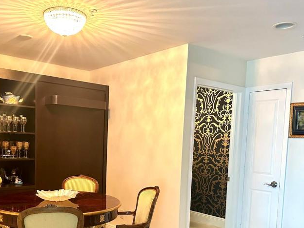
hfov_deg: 49.6
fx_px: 325
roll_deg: -2.1
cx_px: 112
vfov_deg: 37.7
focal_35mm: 37
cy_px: 170
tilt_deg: -5.2
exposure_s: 1/60
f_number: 1.78
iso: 640
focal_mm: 6.86
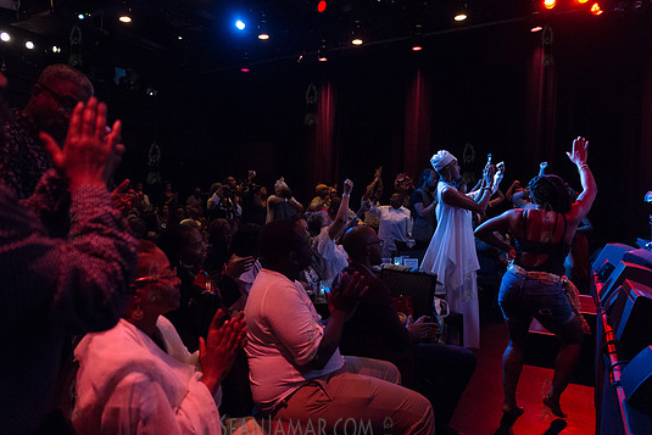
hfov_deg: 69.3
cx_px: 311
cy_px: 221
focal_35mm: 26
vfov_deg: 49.6
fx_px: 471
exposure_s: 1/125
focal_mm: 24
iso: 4000
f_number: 2.8
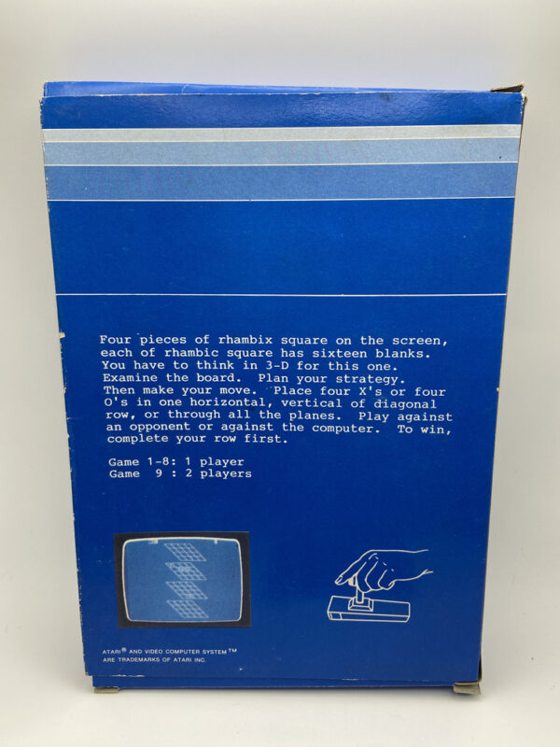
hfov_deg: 53.1
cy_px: 374
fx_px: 561
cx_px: 280
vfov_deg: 67.3
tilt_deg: -29.2
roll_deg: +3.2
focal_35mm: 26
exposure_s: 1/120
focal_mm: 4.25
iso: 40
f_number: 1.8
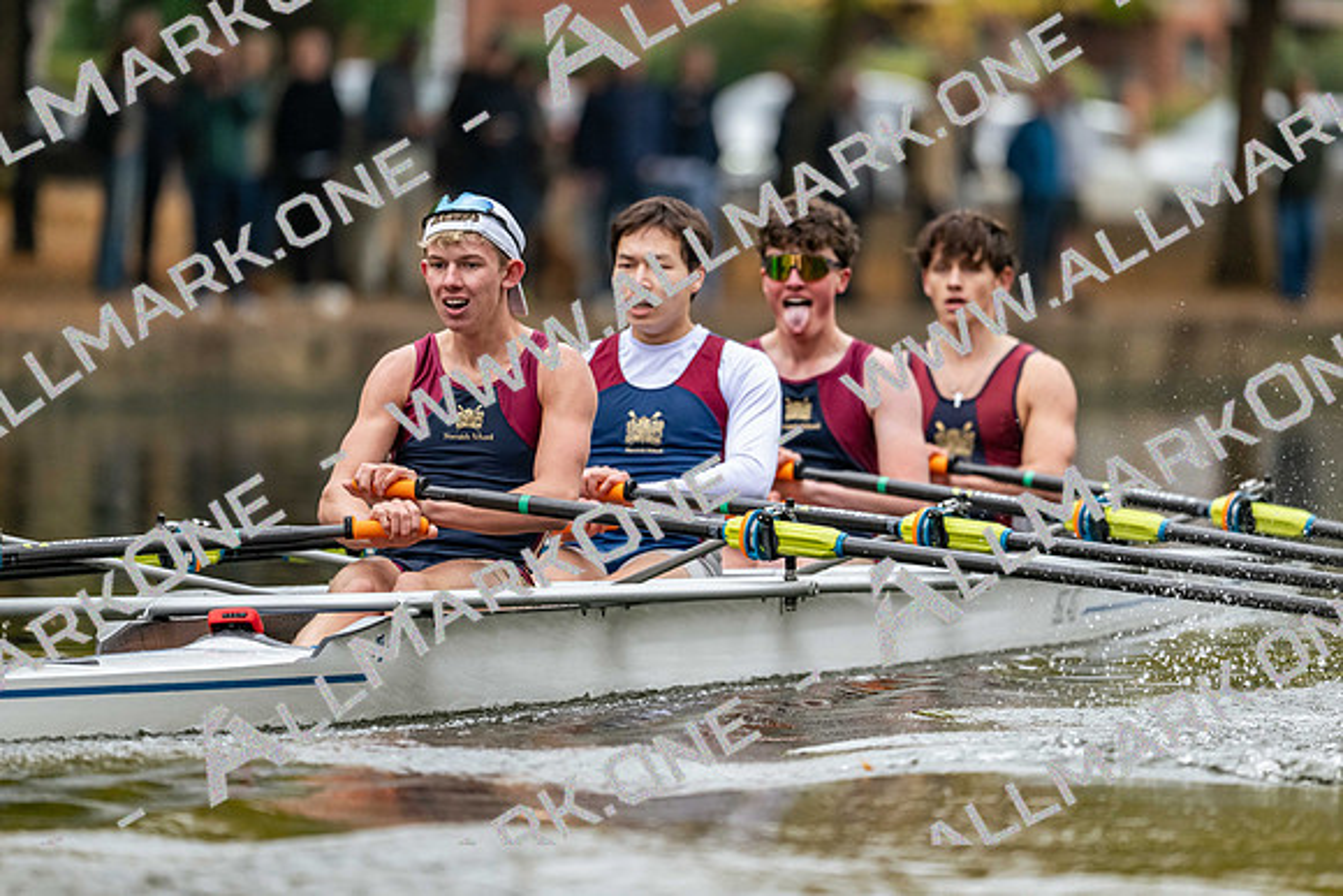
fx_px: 14925
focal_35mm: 400
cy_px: 448
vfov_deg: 3.4
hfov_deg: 5.2
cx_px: 672
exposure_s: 1/2500
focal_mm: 400
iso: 2000
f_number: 4.5
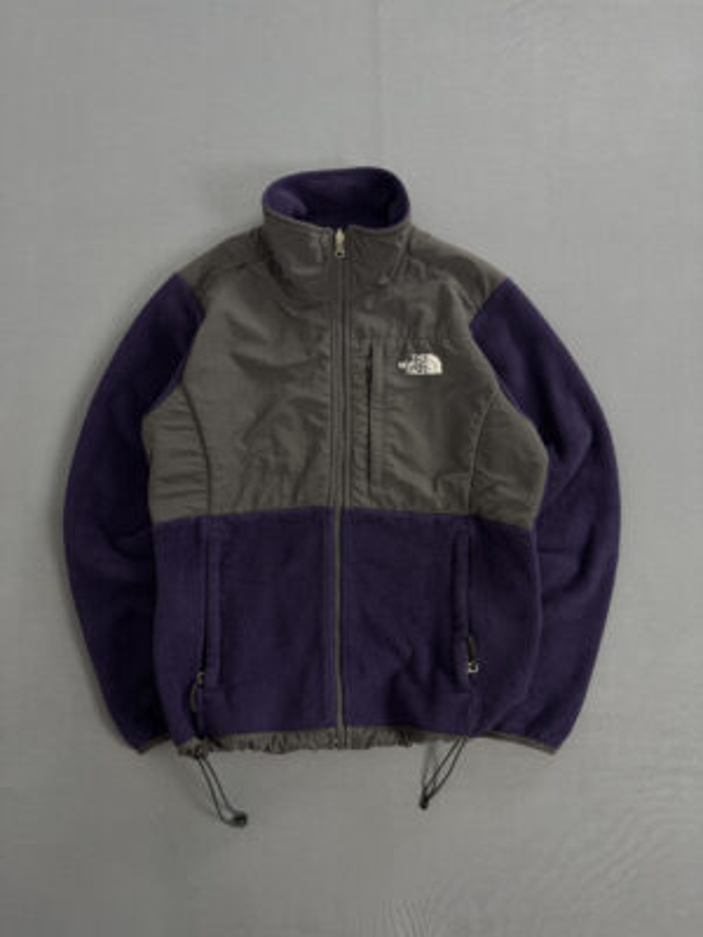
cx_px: 352
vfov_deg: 71.6
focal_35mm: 24
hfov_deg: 56.8
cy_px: 468
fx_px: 650
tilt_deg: -84.4
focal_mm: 6.76
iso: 160
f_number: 1.78
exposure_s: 1/60
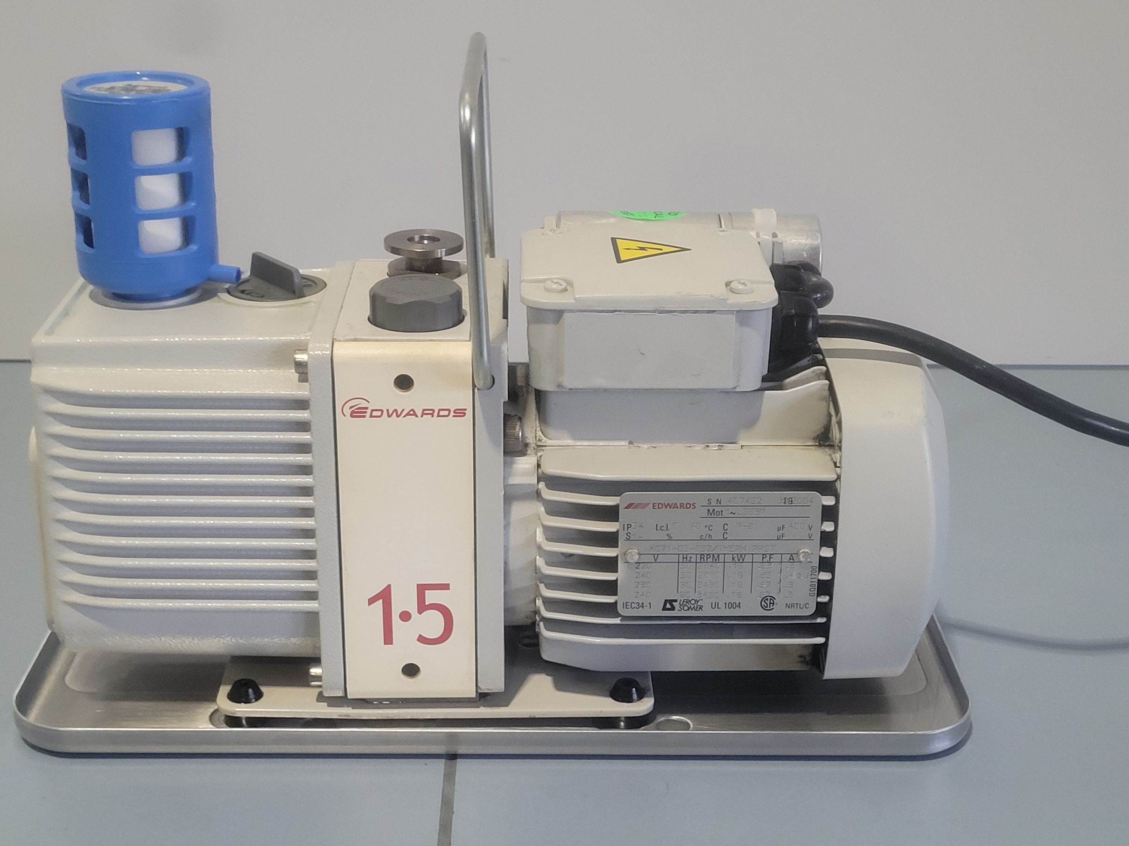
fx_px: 848
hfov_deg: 67.3
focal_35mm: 26
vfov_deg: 53.1
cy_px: 423
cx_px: 564
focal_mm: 5.4
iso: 250
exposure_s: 1/100
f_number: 1.8
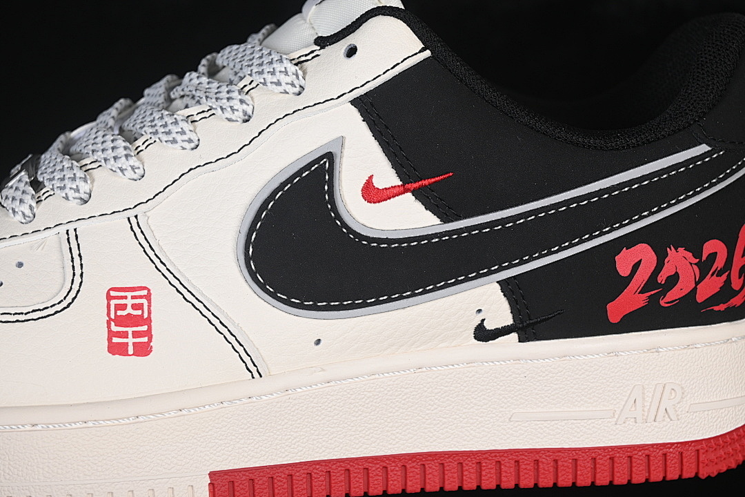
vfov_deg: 18.2
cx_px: 372
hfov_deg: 27.0
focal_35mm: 75
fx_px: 1552
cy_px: 248
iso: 160
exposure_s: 1/80
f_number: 7.1
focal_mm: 50
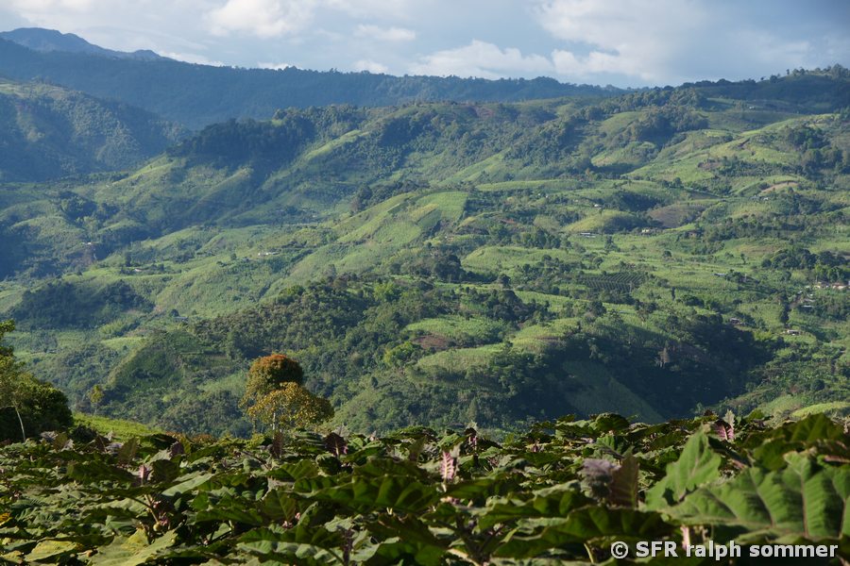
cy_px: 283
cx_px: 425
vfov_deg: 10.8
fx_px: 3010
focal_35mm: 128
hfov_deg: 16.1
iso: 200
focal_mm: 85
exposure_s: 1/200
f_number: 10
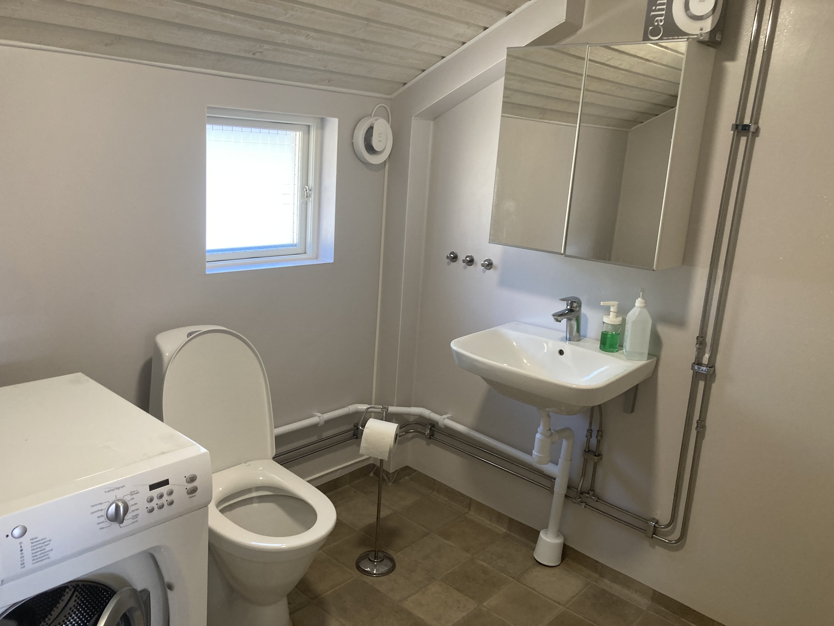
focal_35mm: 28
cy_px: 313
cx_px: 417
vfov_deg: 49.7
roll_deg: -4.2
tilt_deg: -10.8
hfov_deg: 63.4
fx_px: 675
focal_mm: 3.99
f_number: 1.8
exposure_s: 1/50
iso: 100
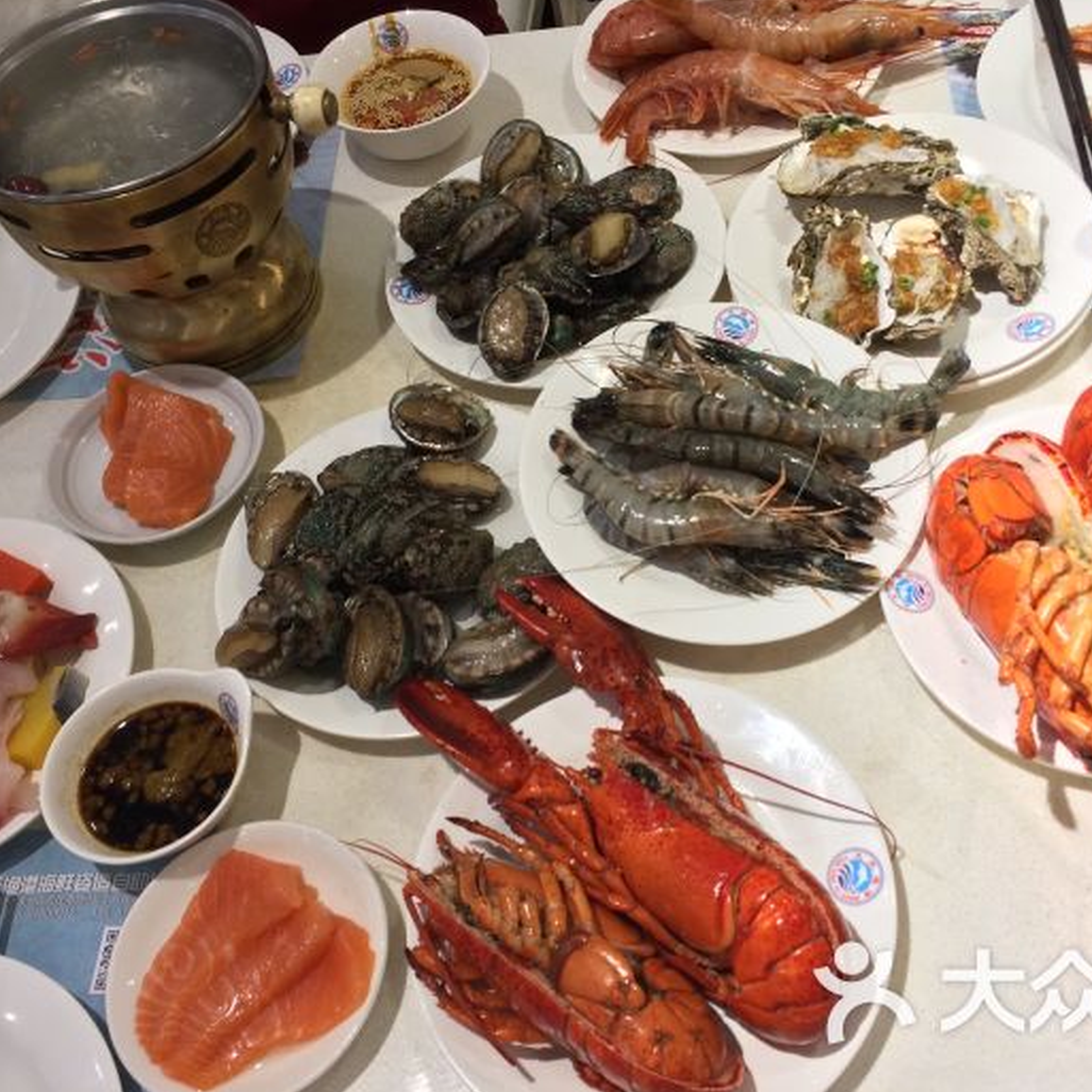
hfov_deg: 47.1
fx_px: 1249
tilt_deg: -56.2
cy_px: 544
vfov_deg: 47.2
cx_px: 602
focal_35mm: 35
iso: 64
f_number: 2.2
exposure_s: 1/33
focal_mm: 4.15
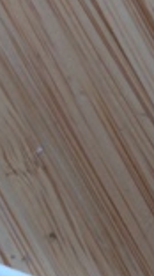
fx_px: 950
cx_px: -195
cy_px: 188
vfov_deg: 16.5
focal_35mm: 130
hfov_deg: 8.6
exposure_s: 1/60
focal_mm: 4.15
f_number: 2.2
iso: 50
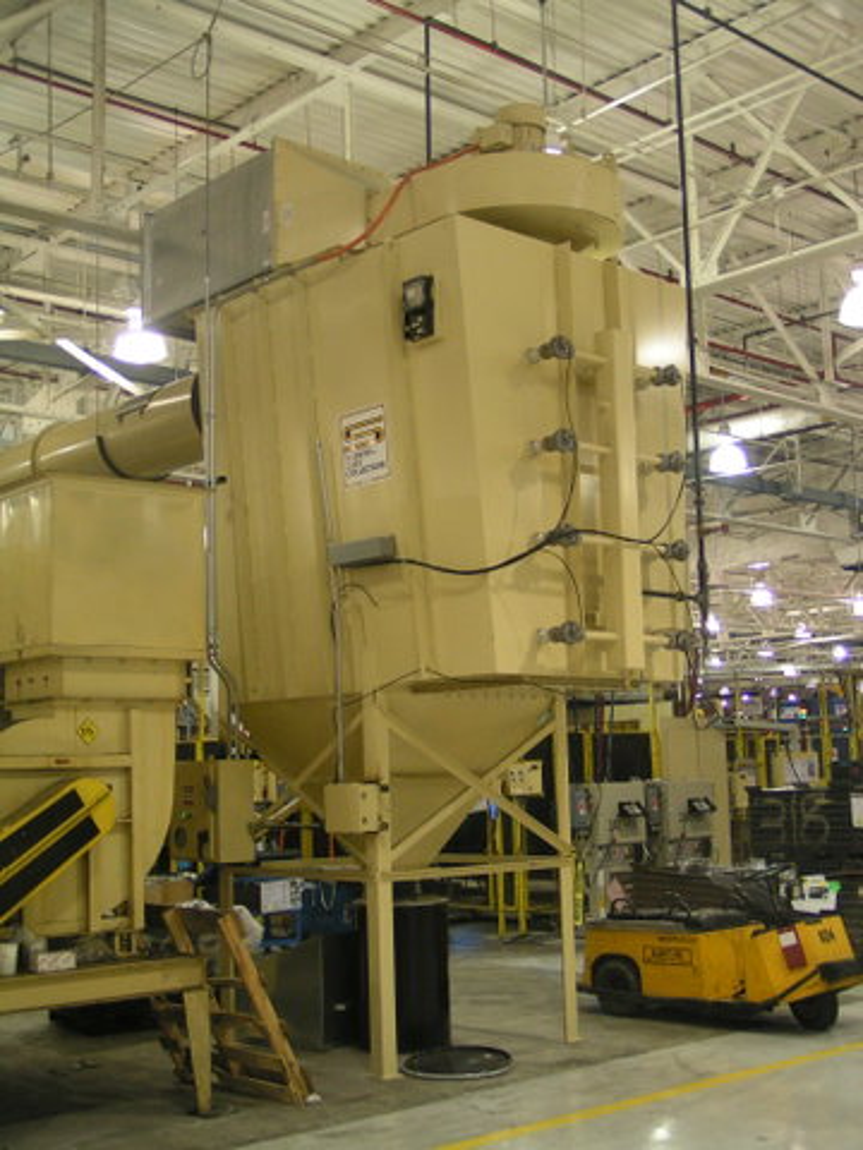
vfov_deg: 43.9
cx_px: 432
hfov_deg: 33.6
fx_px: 1429
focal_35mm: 43
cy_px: 575
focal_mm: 6.6
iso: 125
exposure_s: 1/50
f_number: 2.8
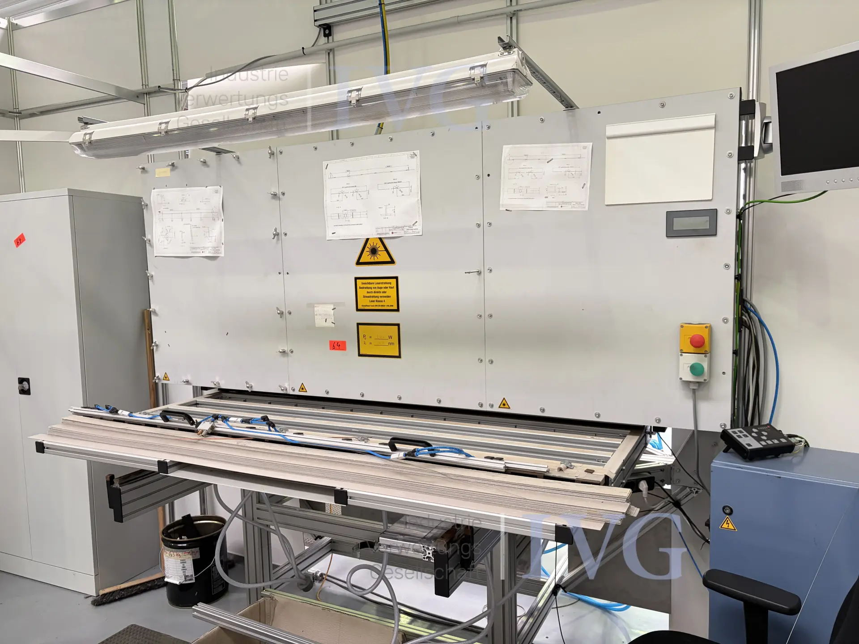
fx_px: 645
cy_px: 322
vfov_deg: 53.1
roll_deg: +2.1
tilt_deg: -5.9
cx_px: 430
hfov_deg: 67.3
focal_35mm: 26
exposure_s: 1/50
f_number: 1.6
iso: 250
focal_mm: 5.96
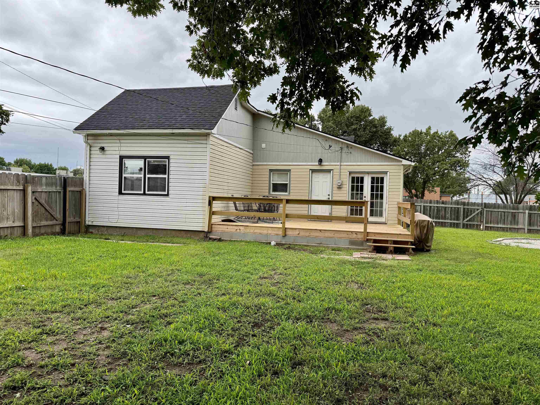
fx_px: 374
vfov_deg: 56.8
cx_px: 270
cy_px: 202
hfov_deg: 71.6
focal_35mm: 24
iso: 100
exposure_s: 1/1192
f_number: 1.78
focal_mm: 6.76
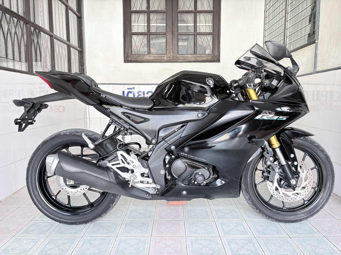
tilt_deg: -6.3
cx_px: 170
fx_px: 256
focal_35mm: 26
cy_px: 128
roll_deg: +0.6
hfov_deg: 67.3
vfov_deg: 53.1
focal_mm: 5.96
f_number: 1.6
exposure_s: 1/81
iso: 125
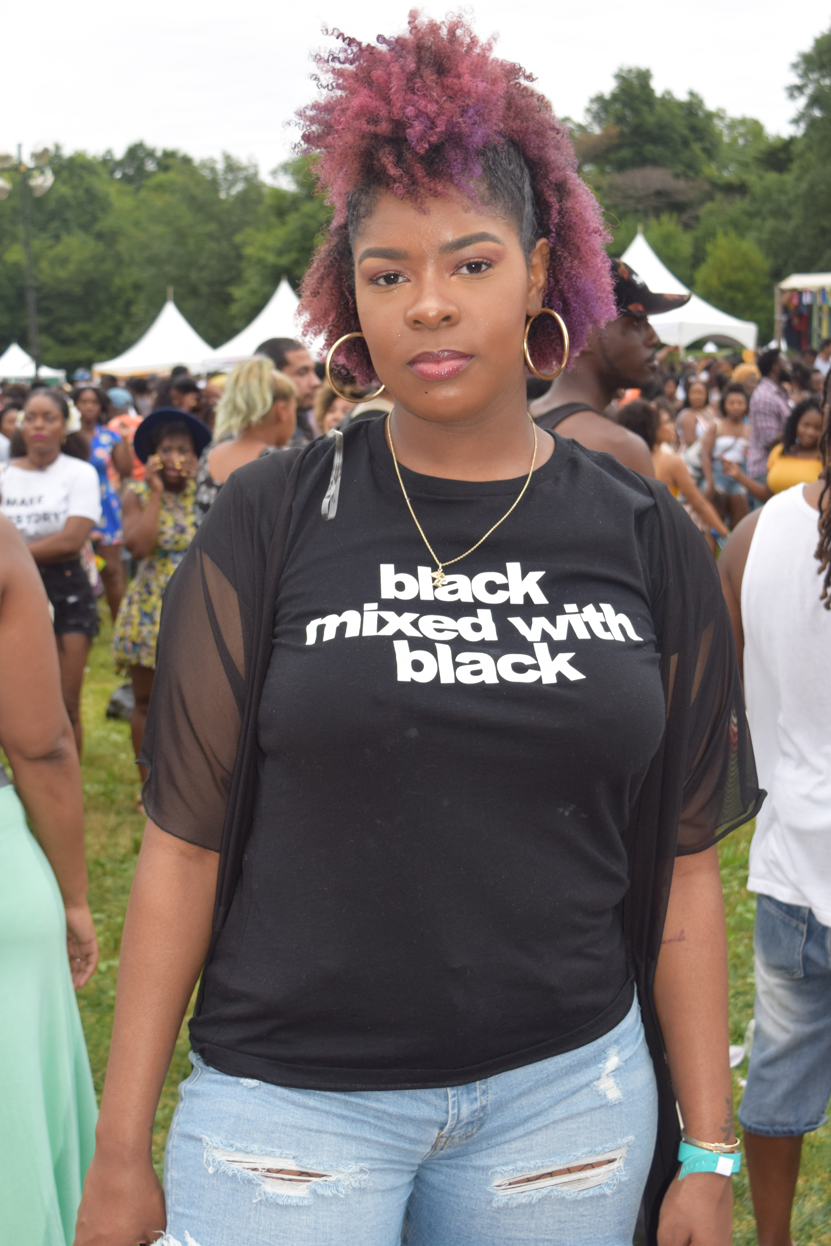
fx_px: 1835
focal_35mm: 53
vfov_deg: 37.5
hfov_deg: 25.5
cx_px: 381
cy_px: 654
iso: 320
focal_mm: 28
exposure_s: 1/125
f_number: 5.6
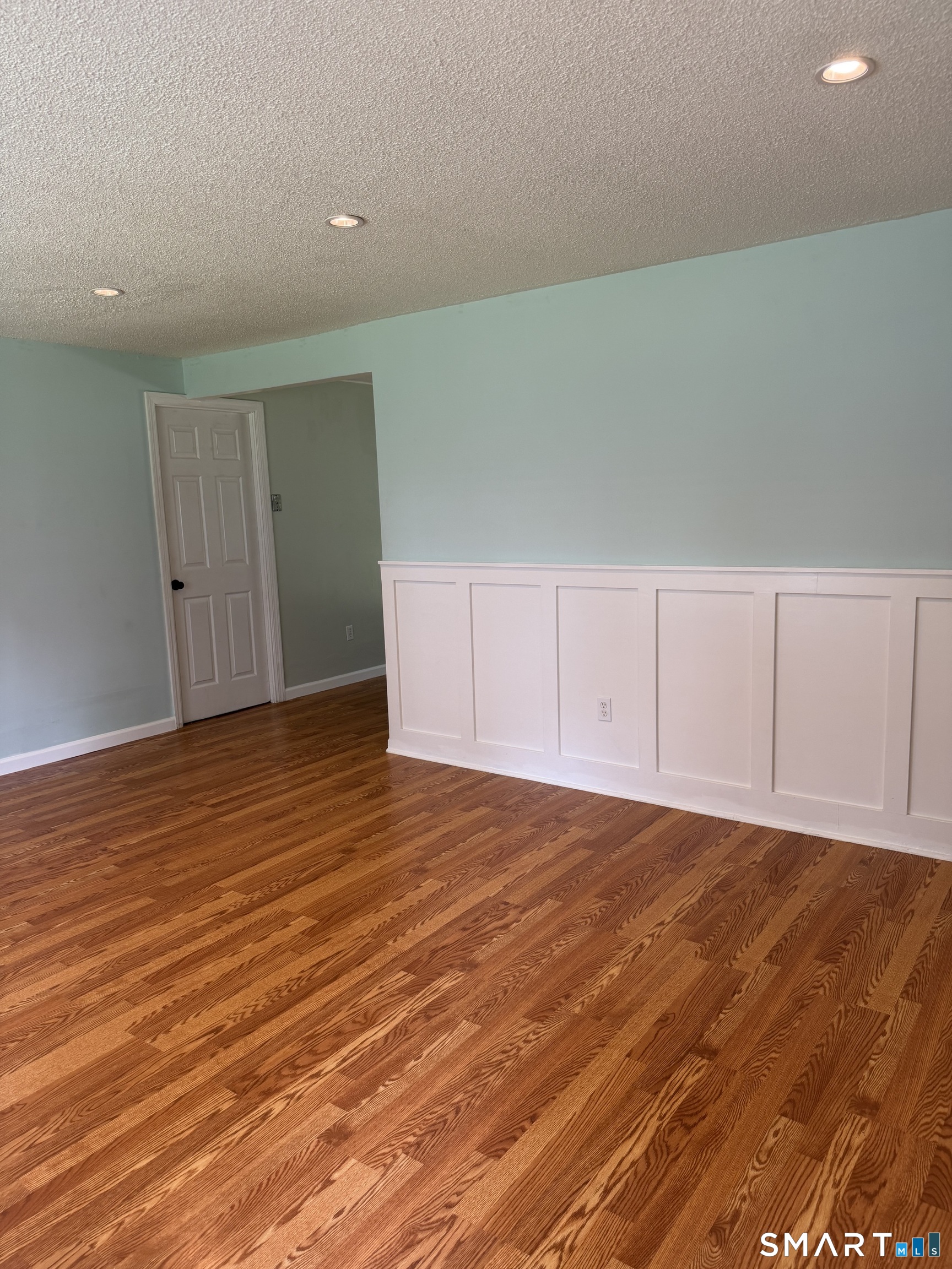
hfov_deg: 56.8
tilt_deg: -8.9
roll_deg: +1.4
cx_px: 476
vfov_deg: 71.6
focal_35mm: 24
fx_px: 880
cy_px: 634
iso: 125
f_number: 1.78
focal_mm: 6.76
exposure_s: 1/120
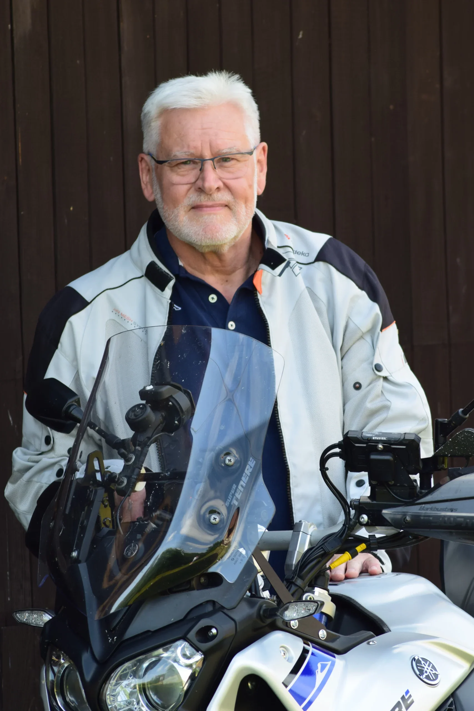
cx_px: 237
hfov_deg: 5.4
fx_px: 5035
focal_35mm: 255
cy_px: 356
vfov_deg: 8.1
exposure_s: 1/125
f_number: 9
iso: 450
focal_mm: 170
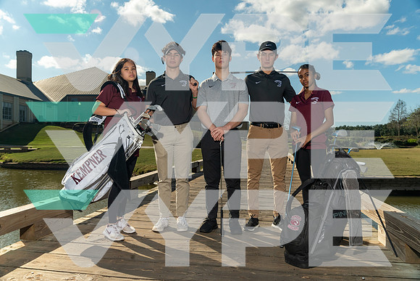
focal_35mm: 31
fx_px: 362
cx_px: 210
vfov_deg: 42.3
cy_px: 140
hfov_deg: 60.3
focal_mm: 31
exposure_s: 1/200
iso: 500
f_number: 8
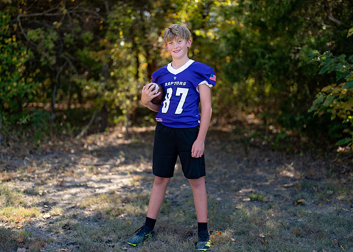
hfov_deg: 35.7
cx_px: 182
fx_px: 548
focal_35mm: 55
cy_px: 127
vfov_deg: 25.9
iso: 100
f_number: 1.2
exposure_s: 1/2000
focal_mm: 50
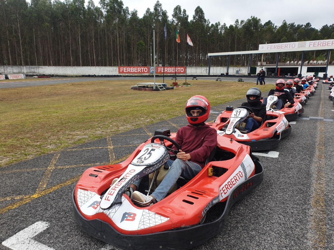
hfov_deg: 67.3
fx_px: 251
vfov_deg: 53.1
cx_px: 167
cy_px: 125
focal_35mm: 26
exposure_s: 1/792
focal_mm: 4.3
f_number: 2.4
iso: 50
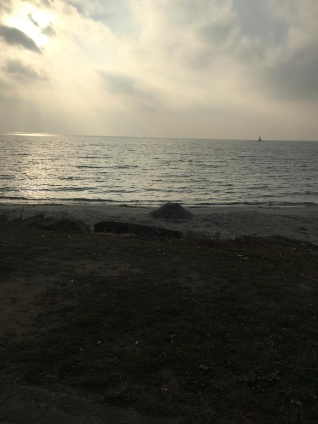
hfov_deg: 48.2
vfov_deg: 61.7
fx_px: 355
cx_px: 159
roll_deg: -1.8
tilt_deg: -12.1
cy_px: 212
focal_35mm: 29
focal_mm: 4.15
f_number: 2.2
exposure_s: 1/5650
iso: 32
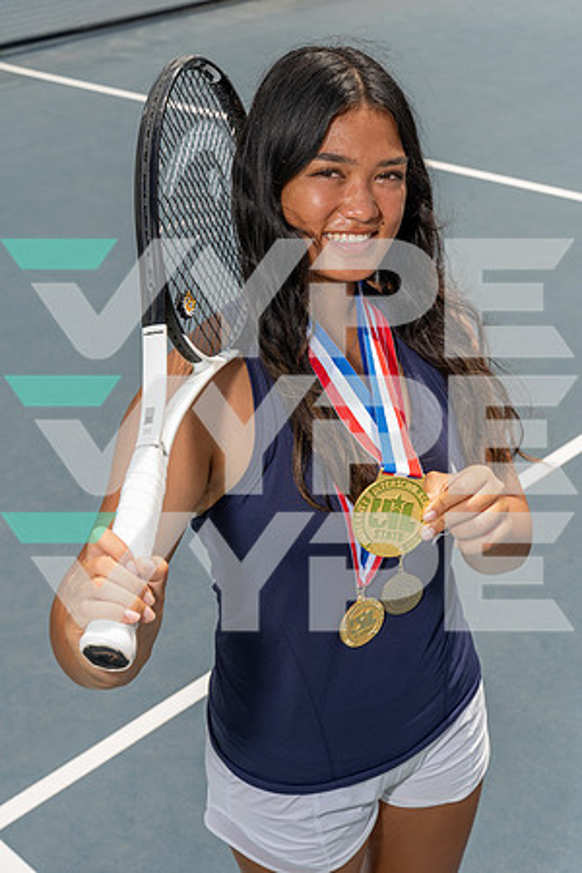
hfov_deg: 26.0
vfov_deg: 38.2
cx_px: 291
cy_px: 436
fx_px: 1261
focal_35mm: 52
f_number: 8
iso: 100
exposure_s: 1/250
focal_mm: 52
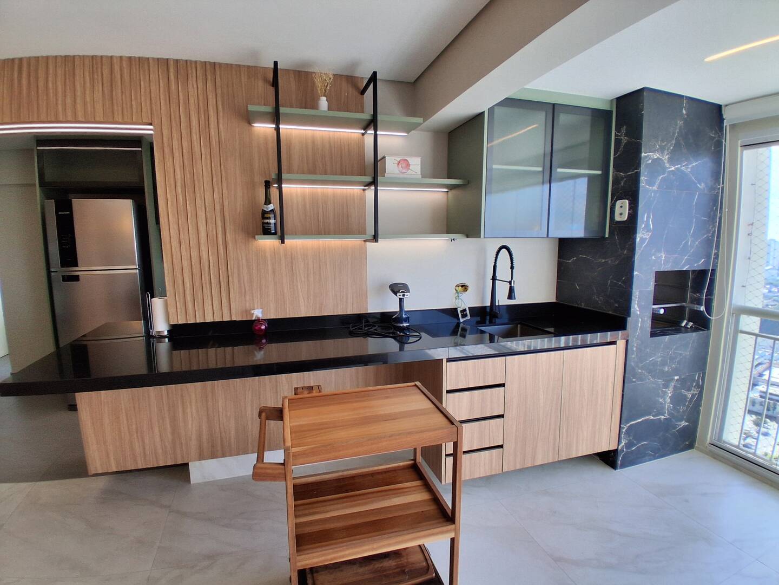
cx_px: 390
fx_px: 383
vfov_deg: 74.7
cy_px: 292
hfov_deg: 91.0
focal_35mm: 17
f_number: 2.2
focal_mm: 1.4
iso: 50
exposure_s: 1/221
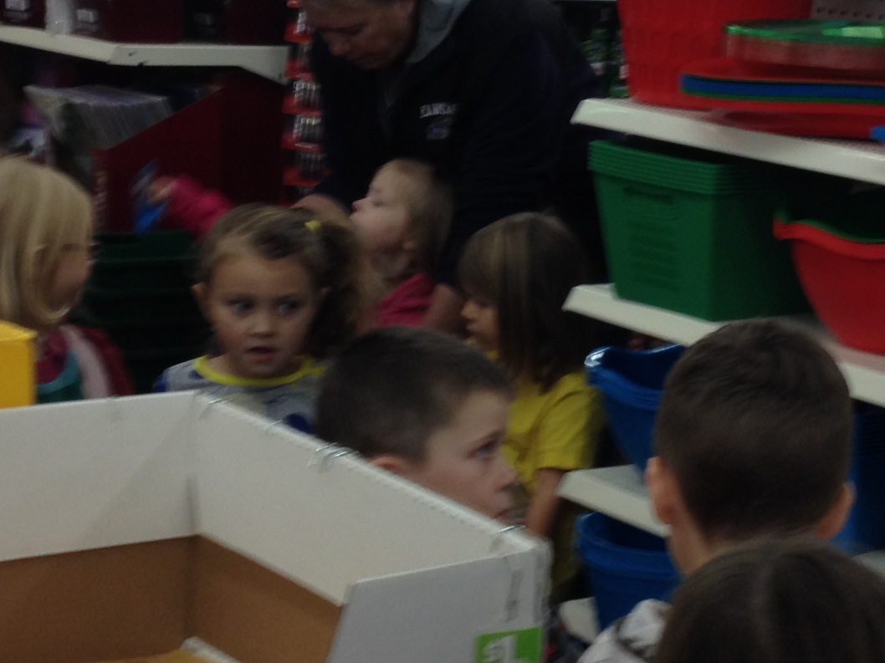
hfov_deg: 18.1
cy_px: 96
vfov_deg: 13.6
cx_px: 629
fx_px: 2761
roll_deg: -3.0
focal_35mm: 108
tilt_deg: -6.5
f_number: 2.4
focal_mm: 4.28
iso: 50
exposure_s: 1/30
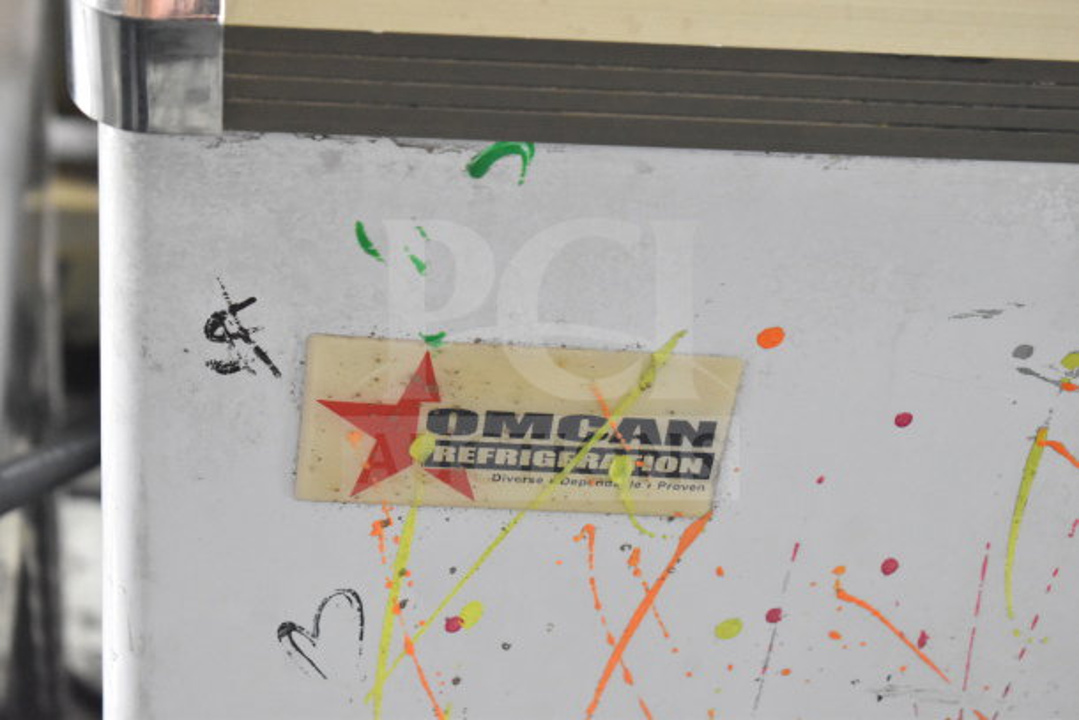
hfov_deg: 24.6
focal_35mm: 82
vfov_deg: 16.6
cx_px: 540
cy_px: 360
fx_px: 2473
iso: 6400
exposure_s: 1/160
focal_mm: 55
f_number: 7.1
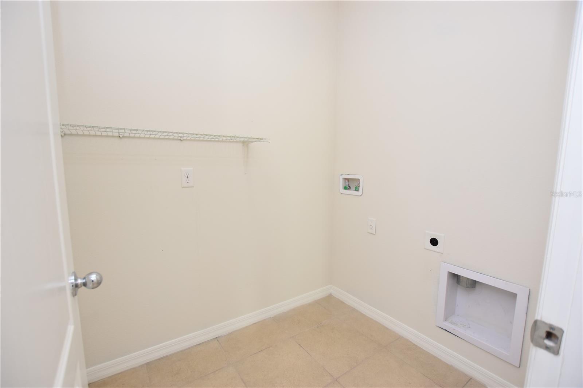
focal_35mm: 15
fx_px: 243
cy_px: 194
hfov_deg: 100.4
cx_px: 292
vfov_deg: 77.3
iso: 360
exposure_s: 1/60
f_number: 4
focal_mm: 10
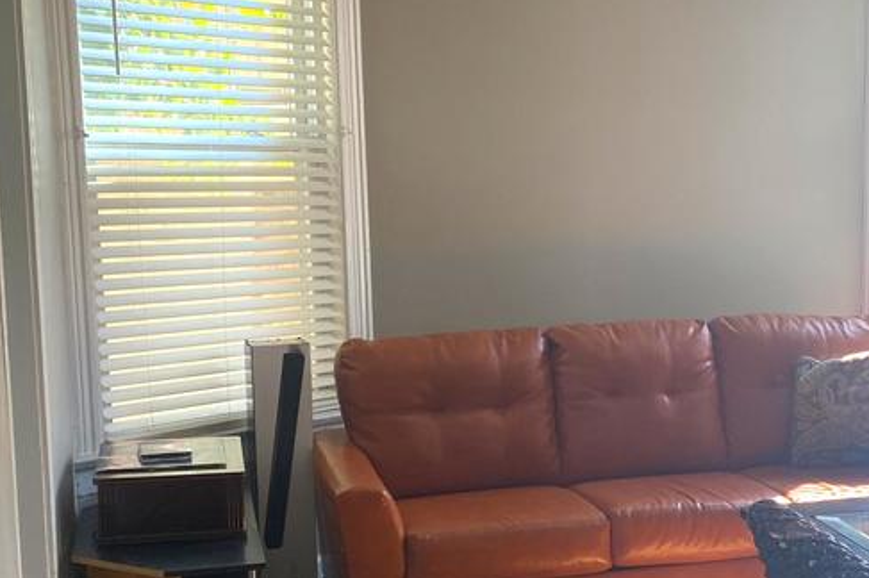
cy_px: 325
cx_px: 707
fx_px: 1447
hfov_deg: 32.4
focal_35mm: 60
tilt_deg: -7.3
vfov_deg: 22.6
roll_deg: +0.5
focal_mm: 4.25
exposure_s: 1/122
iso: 50
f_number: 1.8
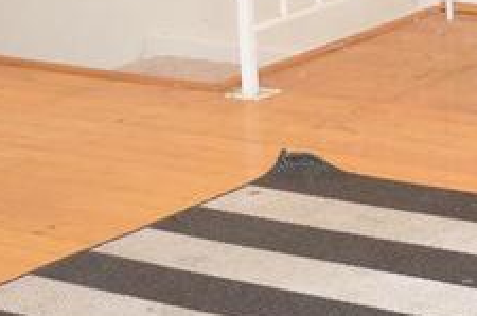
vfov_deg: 7.7
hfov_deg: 11.9
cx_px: 326
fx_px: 2287
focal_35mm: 173
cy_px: -243
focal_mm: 18
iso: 720
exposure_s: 1/60
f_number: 4
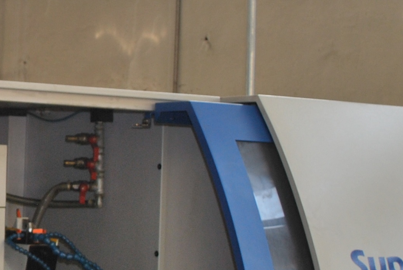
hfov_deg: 17.3
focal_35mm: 111
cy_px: 154
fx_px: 1244
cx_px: -121
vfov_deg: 12.4
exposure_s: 1/125
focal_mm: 20
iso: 160
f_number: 3.8
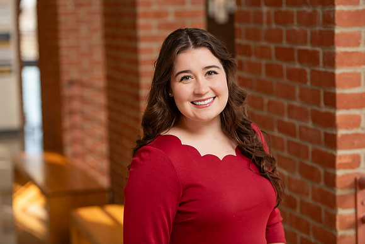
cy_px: 122
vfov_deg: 14.0
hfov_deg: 20.8
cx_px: 182
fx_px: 994
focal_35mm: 98
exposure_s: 1/250
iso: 320
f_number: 3.2
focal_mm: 98
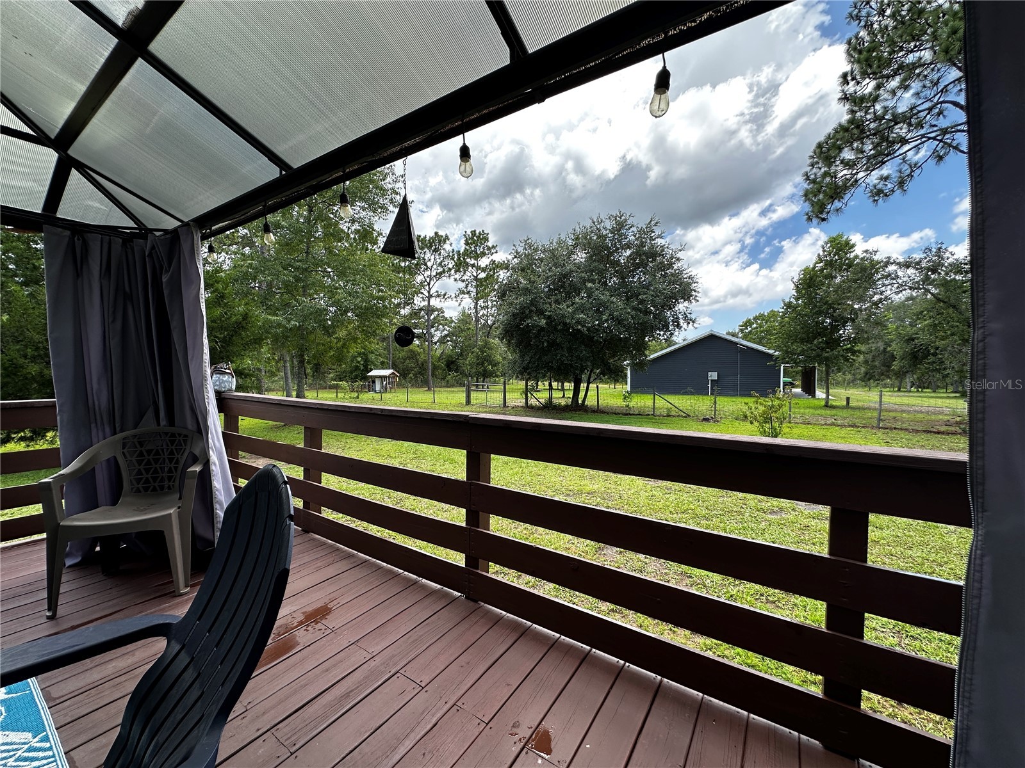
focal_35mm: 14
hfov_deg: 102.1
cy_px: 384
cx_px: 512
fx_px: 415
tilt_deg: -2.1
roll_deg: -0.7
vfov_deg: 85.7
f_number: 2.2
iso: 40
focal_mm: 2.22
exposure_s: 1/380
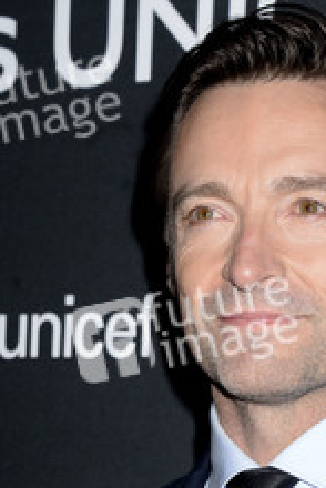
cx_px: 249
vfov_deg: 11.5
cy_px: 441
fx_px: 2414
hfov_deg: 7.7
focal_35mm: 178
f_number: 8
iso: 640
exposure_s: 1/250
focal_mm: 98
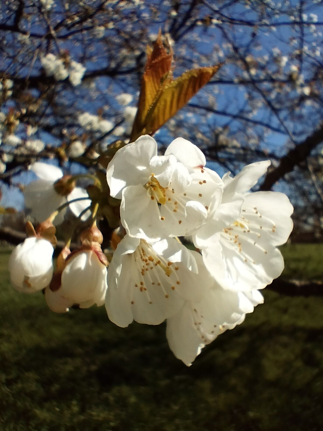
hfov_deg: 61.1
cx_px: 162
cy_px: 216
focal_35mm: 22
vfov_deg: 76.4
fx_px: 274
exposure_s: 1/2431
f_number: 2.4
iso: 100
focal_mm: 1.77
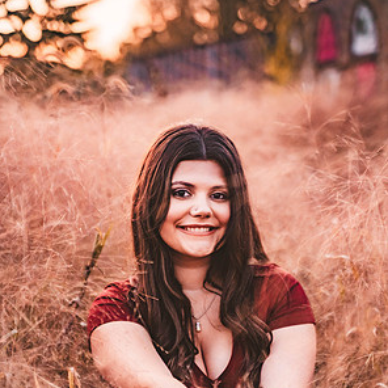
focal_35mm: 97
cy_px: 271
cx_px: 193
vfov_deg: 17.9
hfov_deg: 17.9
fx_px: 1230
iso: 1000
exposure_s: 1/100
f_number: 2.8
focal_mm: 75
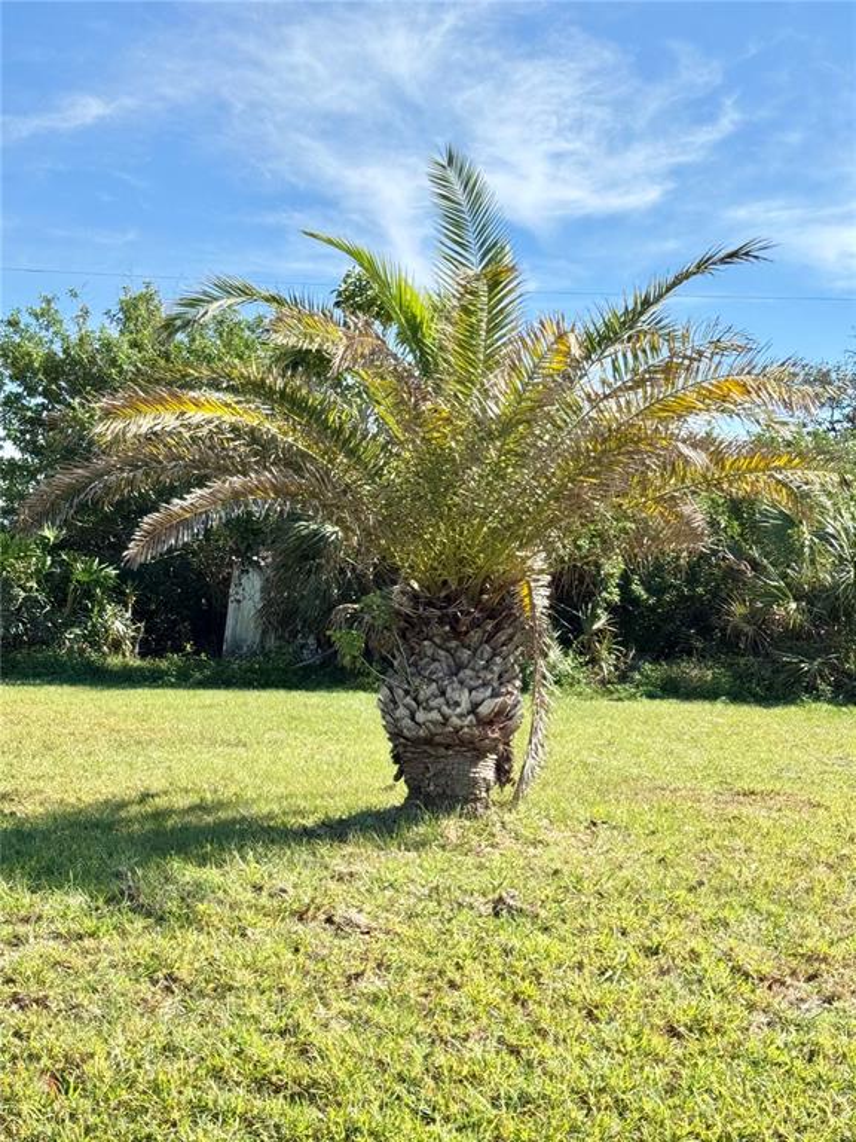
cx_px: 428
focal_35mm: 48
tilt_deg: +1.7
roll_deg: -0.4
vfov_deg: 39.7
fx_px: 1583
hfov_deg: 30.3
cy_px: 571
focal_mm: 6.76
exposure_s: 1/2717
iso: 64
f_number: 1.78
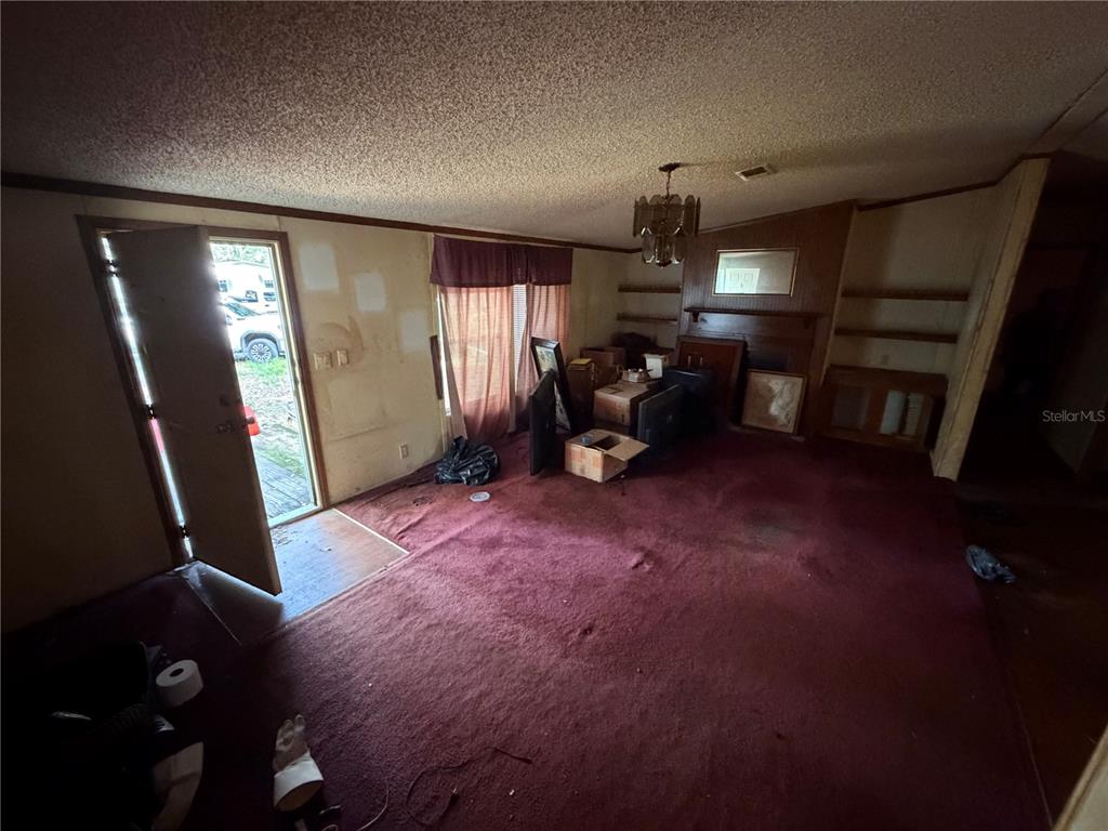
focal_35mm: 14
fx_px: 448
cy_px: 416
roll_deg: +0.7
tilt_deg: -16.6
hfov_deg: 102.1
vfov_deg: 85.7
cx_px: 554
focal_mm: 2.22
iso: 1600
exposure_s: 1/39
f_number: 2.2
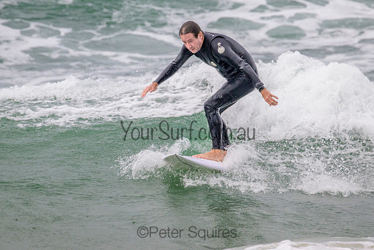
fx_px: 11299
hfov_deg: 1.9
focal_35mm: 1087
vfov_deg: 1.3
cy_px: 125
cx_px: 193
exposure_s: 1/2000
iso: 1400
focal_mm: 800
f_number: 11
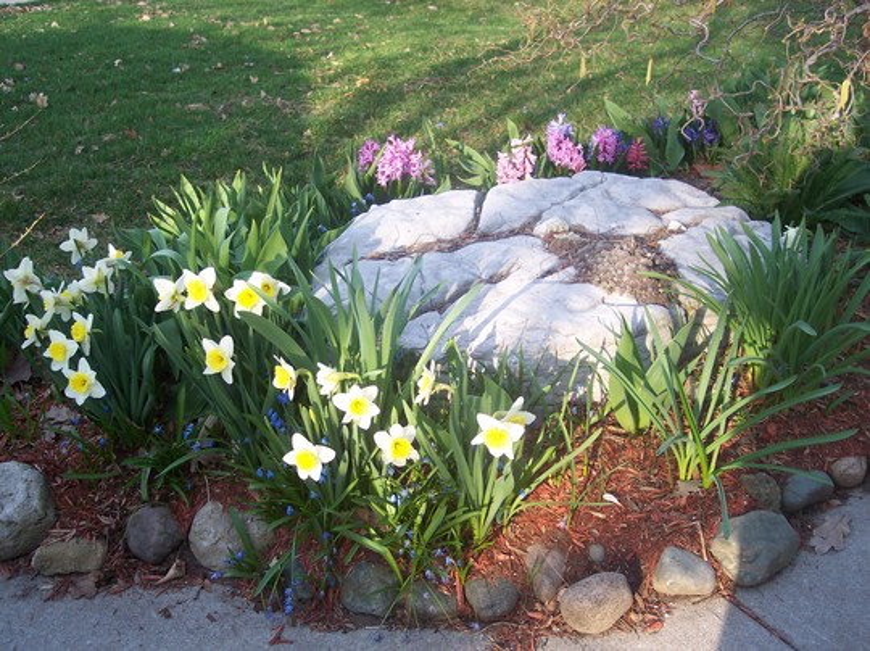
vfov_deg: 37.7
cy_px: 326
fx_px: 954
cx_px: 435
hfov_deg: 49.0
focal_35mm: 38
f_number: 2.8
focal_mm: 8
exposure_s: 1/350
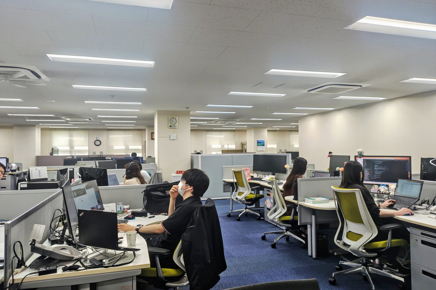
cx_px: 217
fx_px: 291
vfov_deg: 53.1
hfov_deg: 73.7
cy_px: 143
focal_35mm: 24
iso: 227
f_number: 1.9
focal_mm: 5.56
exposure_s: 1/100
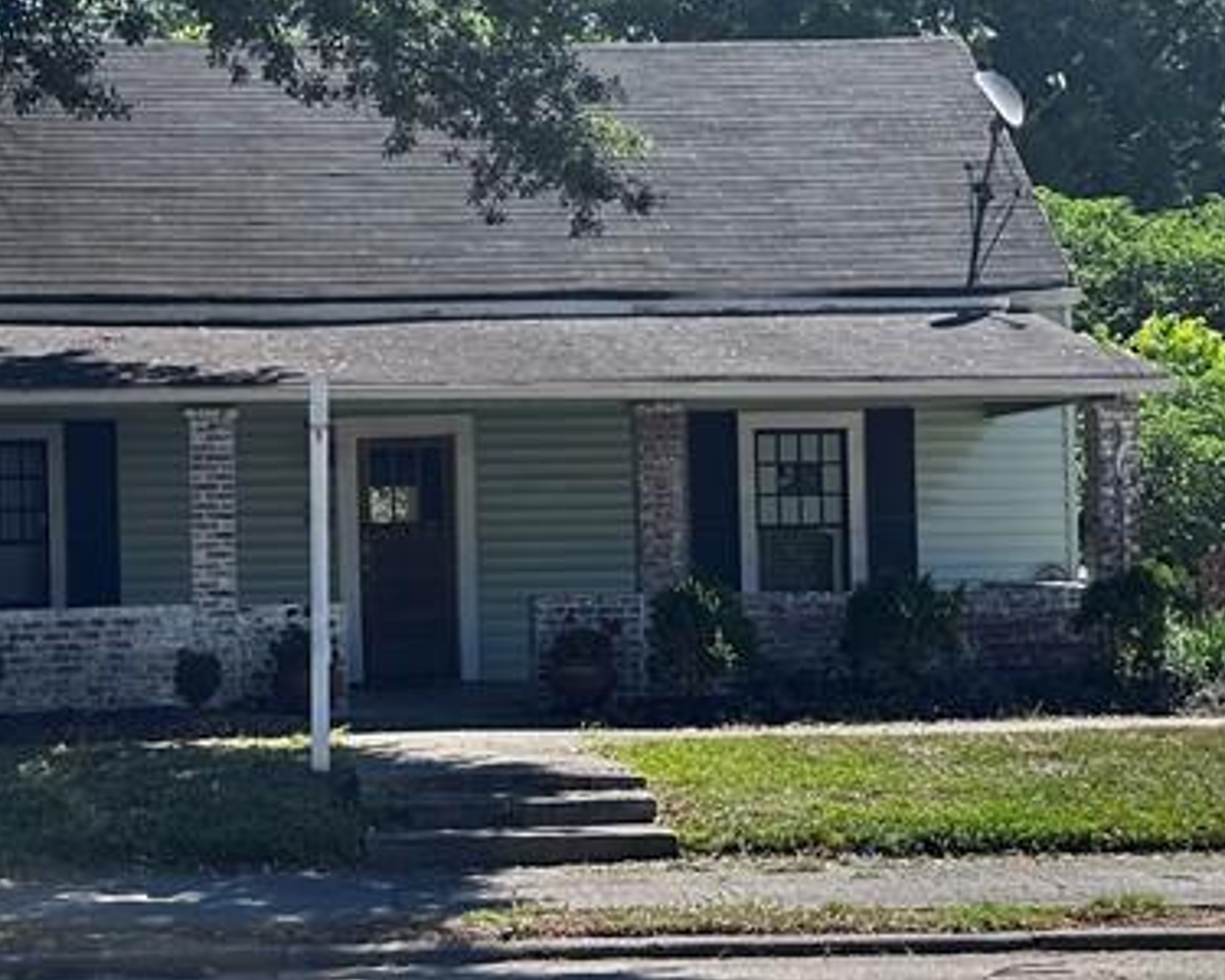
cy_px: 539
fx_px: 2320
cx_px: 513
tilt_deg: +1.3
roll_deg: +1.1
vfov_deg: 23.8
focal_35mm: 64
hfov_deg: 29.5
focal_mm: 6.86
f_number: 1.78
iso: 80
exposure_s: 1/2252
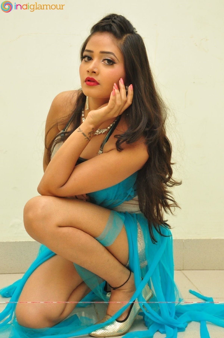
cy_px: 169
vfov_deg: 28.1
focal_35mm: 72
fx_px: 674
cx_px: 112
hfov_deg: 18.9
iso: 1600
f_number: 8
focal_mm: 48
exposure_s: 1/125
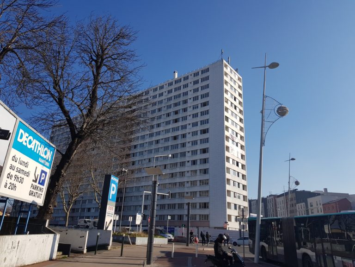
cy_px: 134
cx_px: 178
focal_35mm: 26
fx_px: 267
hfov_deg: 67.3
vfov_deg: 53.1
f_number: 1.7
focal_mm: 4.2
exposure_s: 1/2840
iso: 40
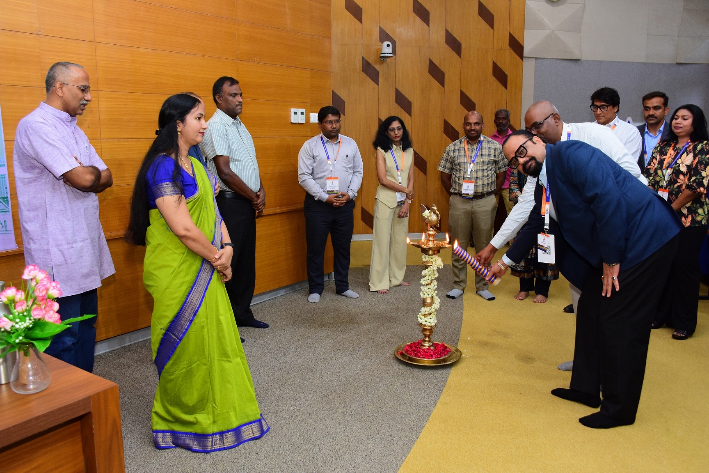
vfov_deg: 43.6
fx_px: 591
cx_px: 354
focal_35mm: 30
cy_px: 236
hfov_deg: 61.9
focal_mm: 20
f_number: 6.3
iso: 1000
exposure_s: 1/80
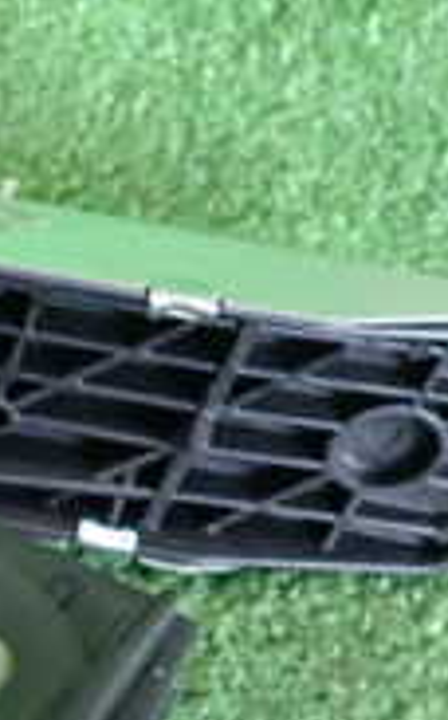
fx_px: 1704
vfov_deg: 23.4
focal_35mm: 87
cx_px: -310
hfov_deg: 13.7
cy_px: 598
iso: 800
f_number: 2
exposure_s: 1/20
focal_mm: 4.5
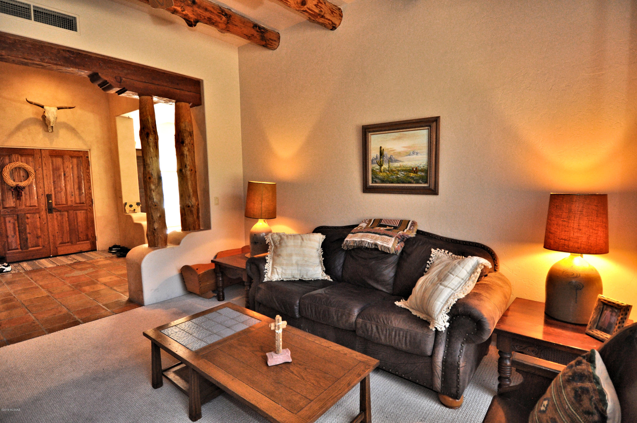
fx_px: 318
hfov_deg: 90.1
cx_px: 318
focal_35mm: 18
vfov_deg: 67.2
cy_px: 212
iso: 720
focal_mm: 12
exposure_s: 1/60
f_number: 4
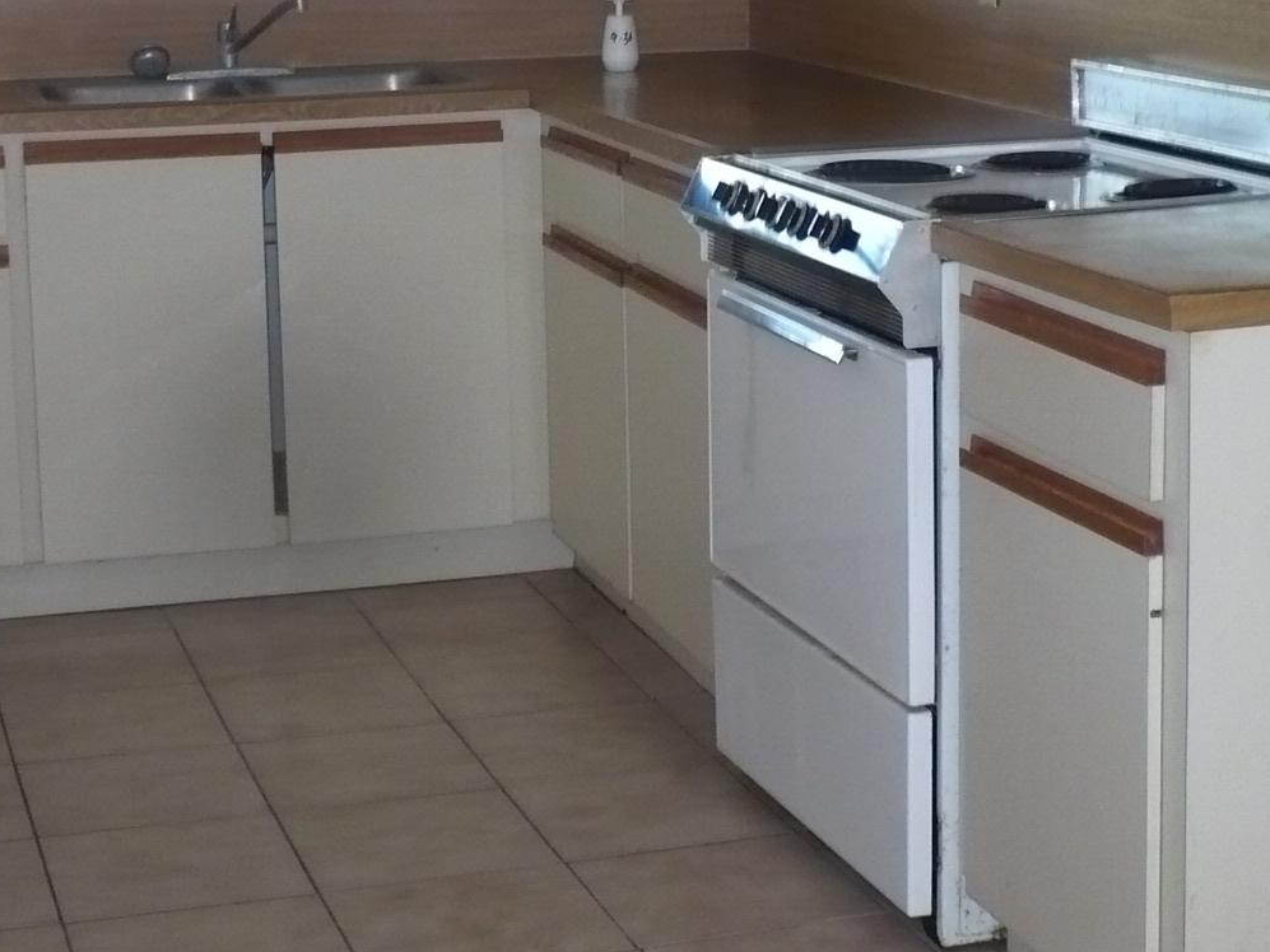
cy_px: 120
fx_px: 2789
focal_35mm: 76
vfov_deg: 19.1
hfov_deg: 25.6
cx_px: 762
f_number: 2.8
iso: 200
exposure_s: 1/30
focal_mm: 6.1
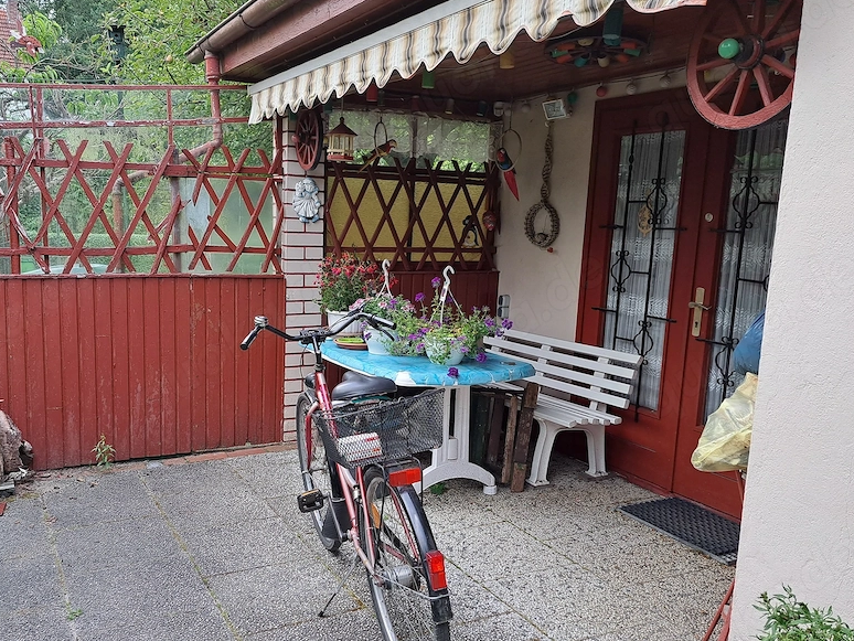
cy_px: 351
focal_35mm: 31
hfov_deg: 58.2
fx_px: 765
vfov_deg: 45.4
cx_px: 376
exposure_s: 1/100
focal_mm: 5.23
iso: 50
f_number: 1.8
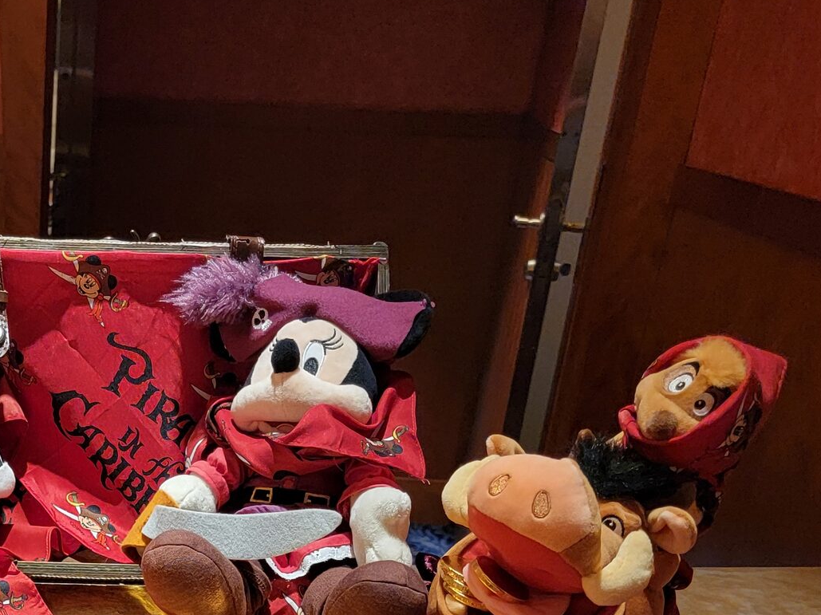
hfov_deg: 32.1
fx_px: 1328
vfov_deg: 24.4
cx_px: 35
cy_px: 669
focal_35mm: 56
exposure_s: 1/60
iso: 250
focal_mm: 6.7
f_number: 1.8
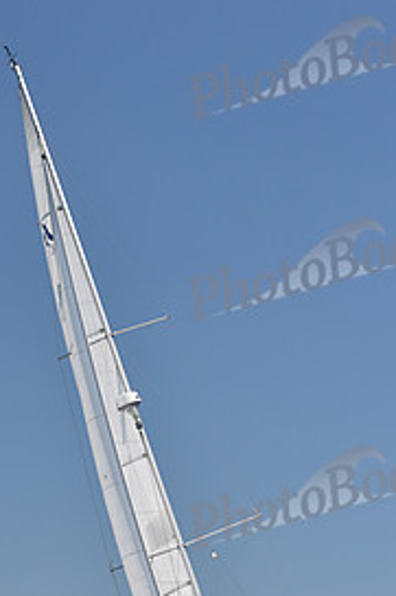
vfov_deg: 12.8
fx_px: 2643
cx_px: 75
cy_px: 410
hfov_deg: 8.5
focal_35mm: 160
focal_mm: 75
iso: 200
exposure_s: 1/1000
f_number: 4.5
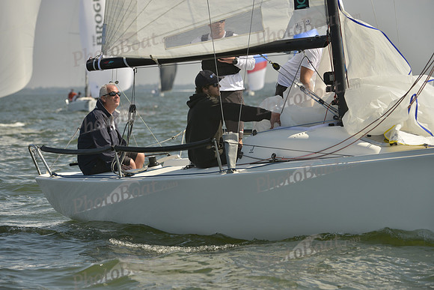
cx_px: 217
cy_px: 145
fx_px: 2412
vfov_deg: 6.9
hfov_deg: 10.3
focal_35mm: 200
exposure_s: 1/1250
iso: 280
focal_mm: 200
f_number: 8
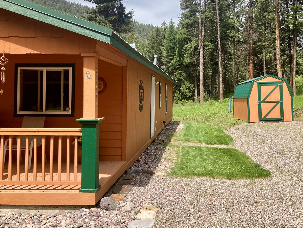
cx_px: 192
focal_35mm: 39
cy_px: 90
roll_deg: -0.7
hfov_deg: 47.4
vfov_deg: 36.7
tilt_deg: +1.3
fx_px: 341
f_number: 1.8
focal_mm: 3.99
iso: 20
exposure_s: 1/1245
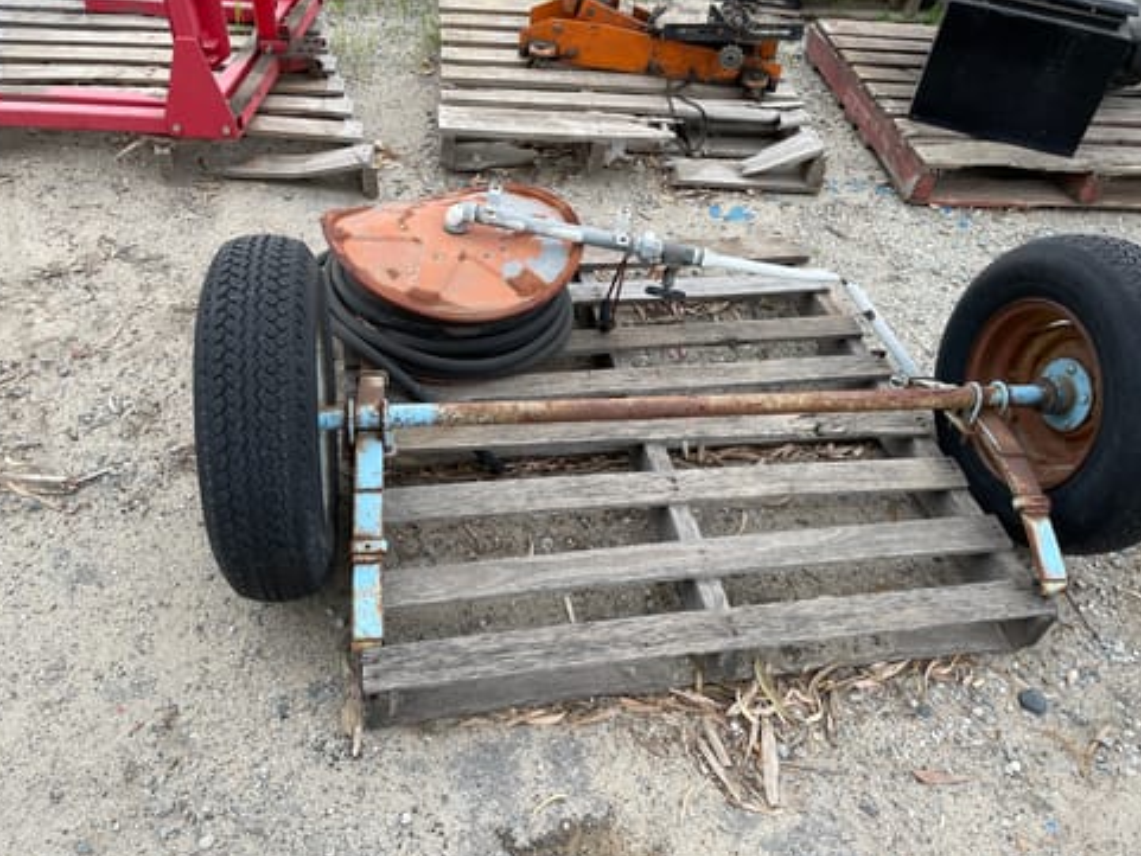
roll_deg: -3.4
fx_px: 890
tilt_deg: -42.4
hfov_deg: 65.3
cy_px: 423
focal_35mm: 27
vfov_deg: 51.4
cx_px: 557
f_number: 1.6
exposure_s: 1/421
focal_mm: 4.2
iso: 32
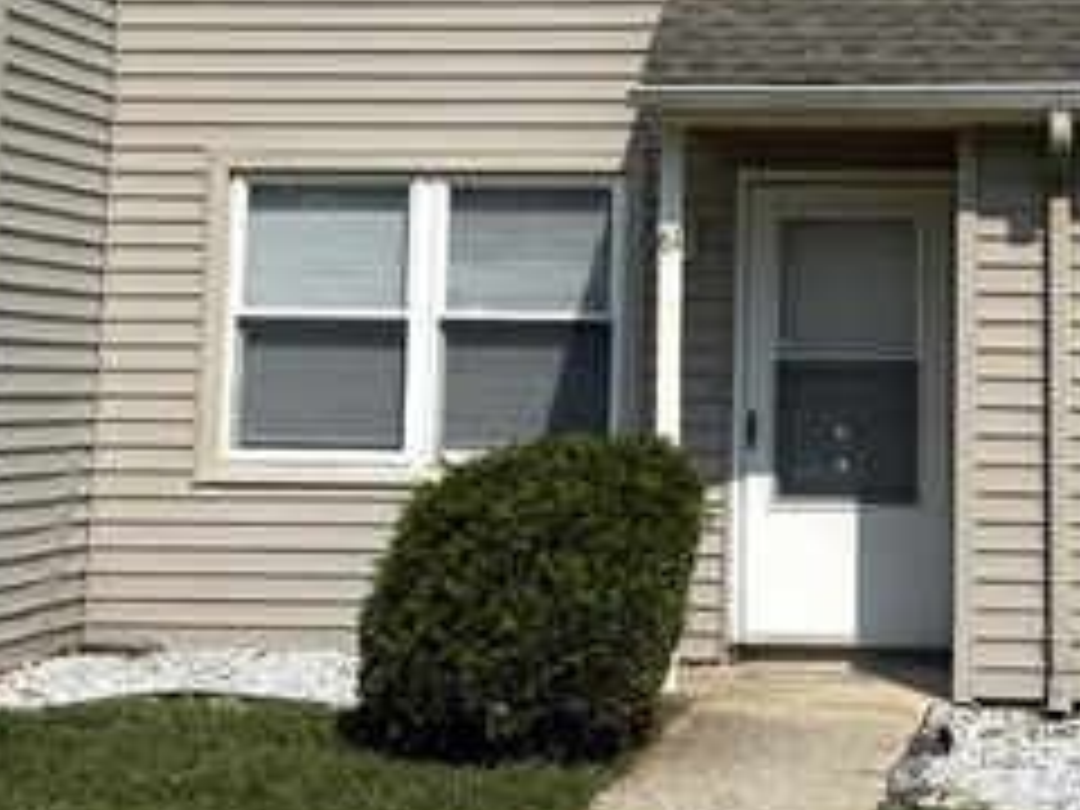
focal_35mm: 75
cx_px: 778
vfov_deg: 19.4
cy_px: 137
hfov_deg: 25.7
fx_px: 2340
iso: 80
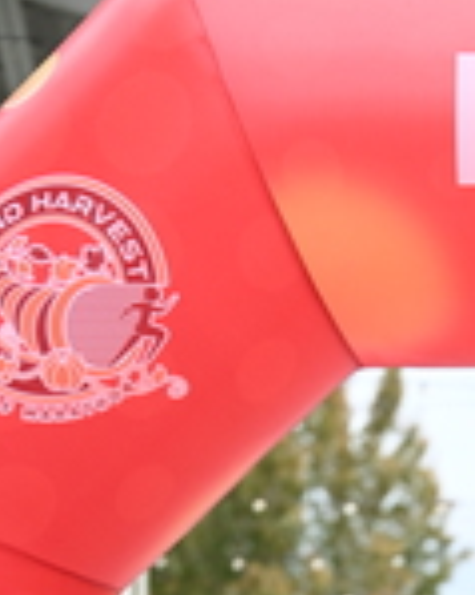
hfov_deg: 5.7
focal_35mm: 271
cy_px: 1006
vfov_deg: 7.0
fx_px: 4767
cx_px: 705
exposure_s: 1/2000
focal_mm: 78
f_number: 2.8
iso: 640
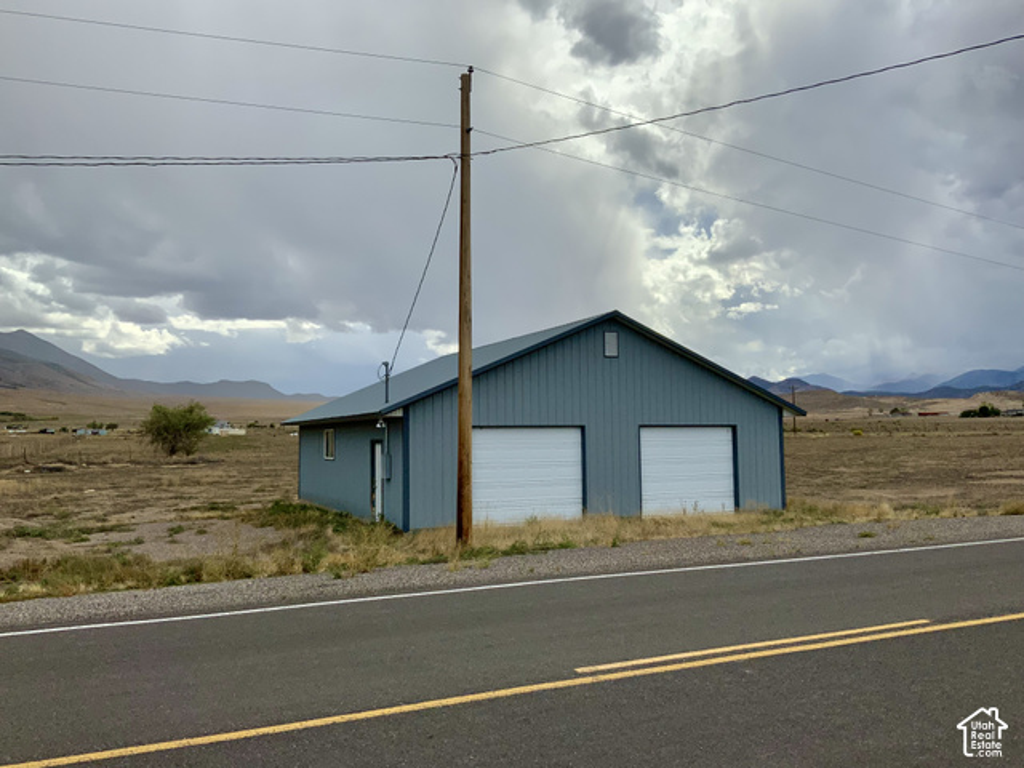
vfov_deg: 48.2
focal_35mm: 29
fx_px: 858
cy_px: 384
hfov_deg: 61.7
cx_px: 512
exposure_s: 1/2801
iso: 20
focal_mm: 3
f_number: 1.8
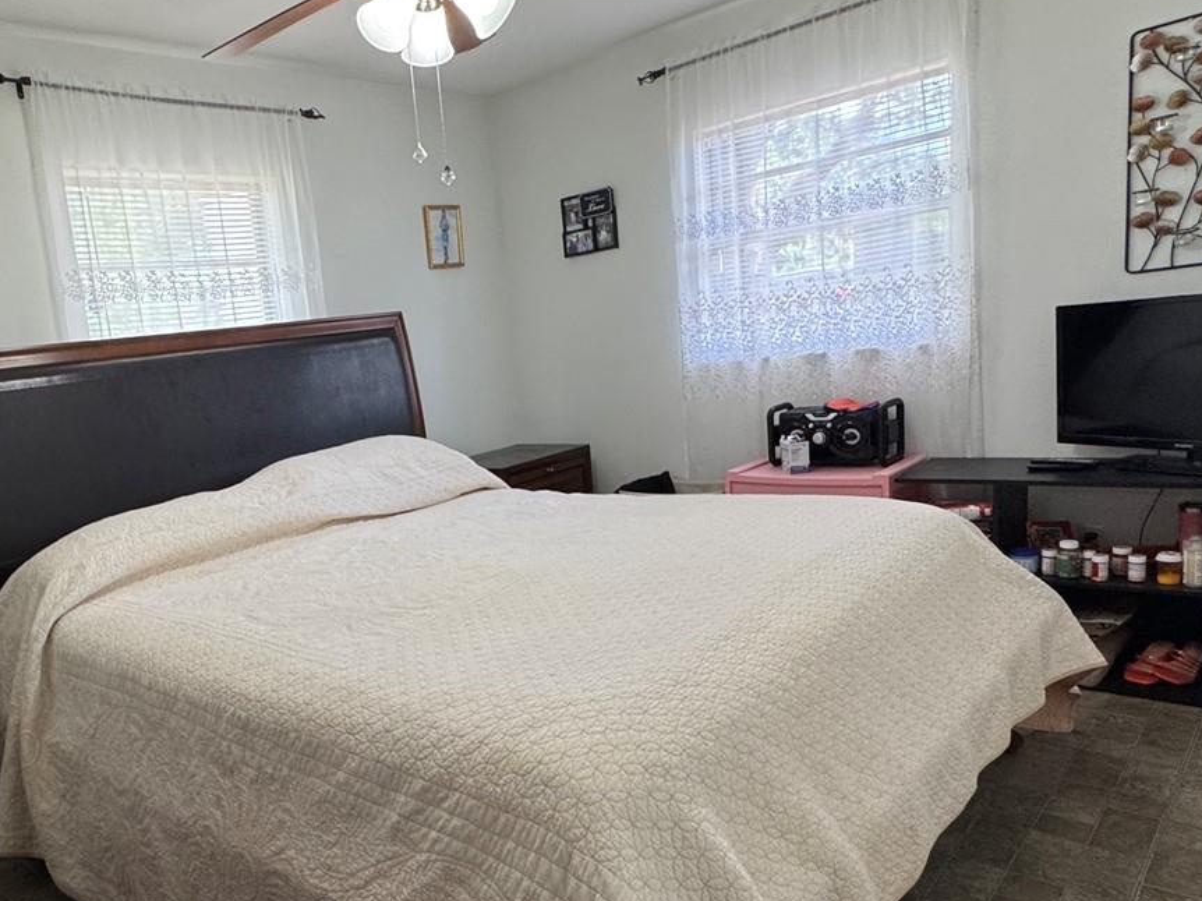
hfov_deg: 63.9
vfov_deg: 52.8
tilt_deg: -10.6
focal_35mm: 26
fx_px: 903
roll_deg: +6.8
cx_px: 324
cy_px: 527
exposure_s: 1/120
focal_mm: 2.22
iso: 200
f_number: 2.2
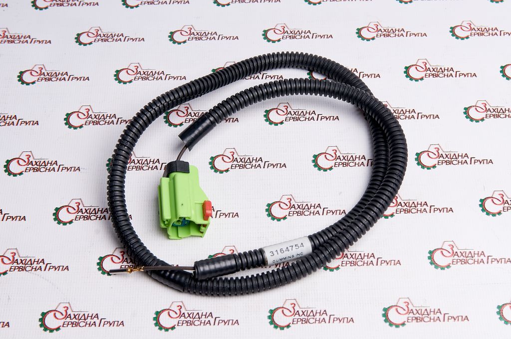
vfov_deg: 20.1
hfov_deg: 29.9
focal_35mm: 68
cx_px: 256
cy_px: 170
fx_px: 957
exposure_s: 1/160
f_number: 13
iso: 200
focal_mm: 45
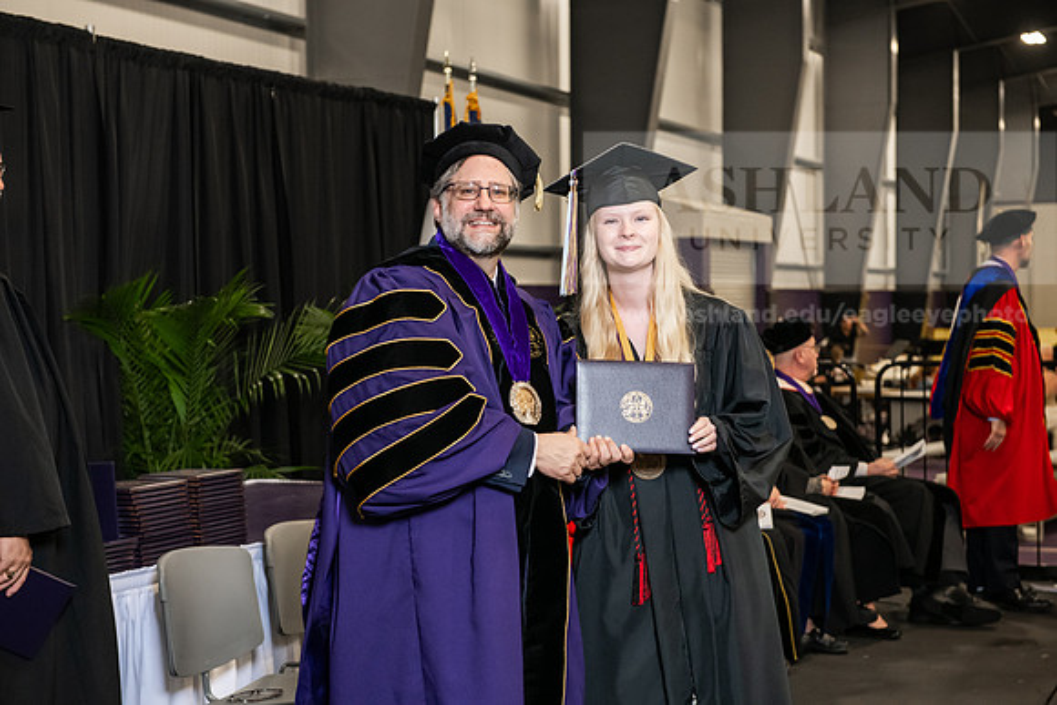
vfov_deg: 19.5
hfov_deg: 28.8
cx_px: 528
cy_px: 352
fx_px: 2056
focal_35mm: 70
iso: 2500
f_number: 5
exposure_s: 1/200
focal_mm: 70
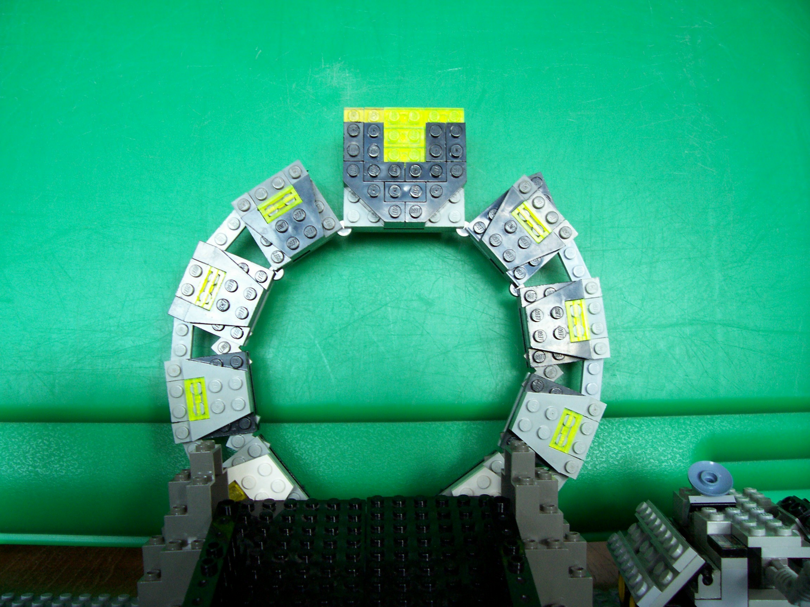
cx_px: 405
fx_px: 796
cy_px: 304
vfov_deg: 41.8
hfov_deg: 54.0
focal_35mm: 34
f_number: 2.7
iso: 115
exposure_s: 1/32
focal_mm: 5.6
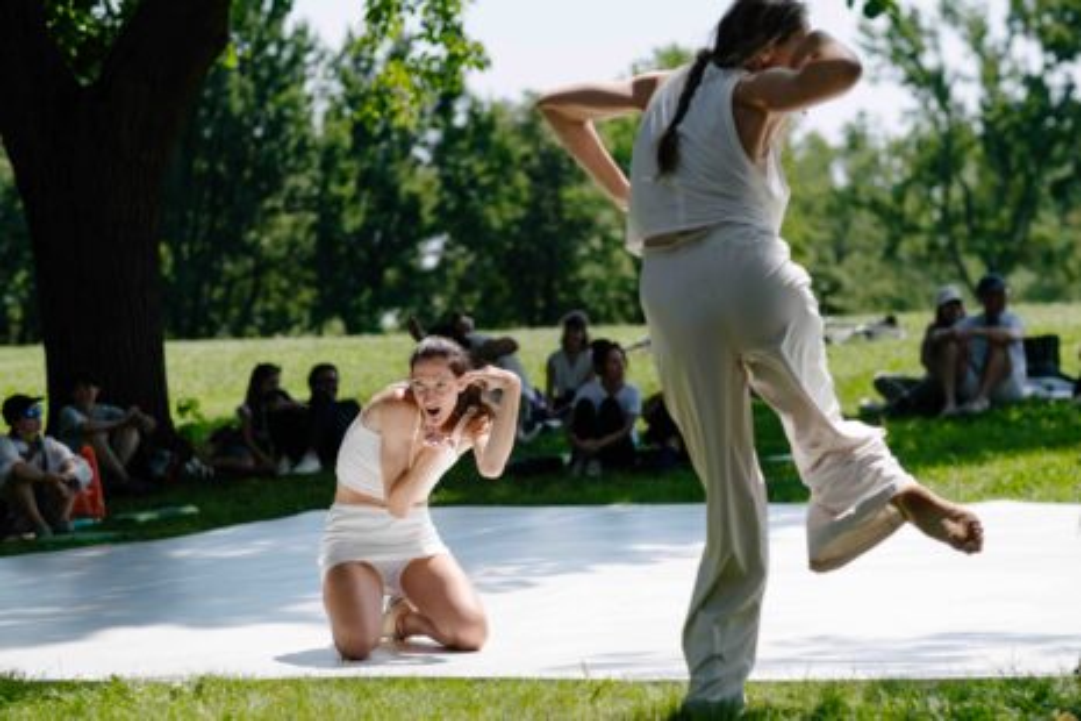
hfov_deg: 24.2
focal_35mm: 84
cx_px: 540
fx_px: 2522
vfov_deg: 16.3
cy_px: 360
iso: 160
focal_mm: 56
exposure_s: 1/3200
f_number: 2.2
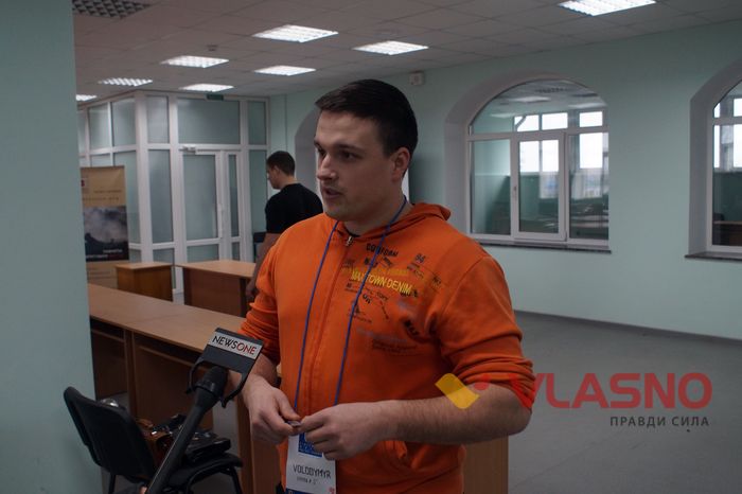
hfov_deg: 53.2
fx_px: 742
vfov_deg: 36.8
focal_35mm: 36
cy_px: 247
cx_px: 371
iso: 800
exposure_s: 1/160
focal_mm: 24
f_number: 4.5
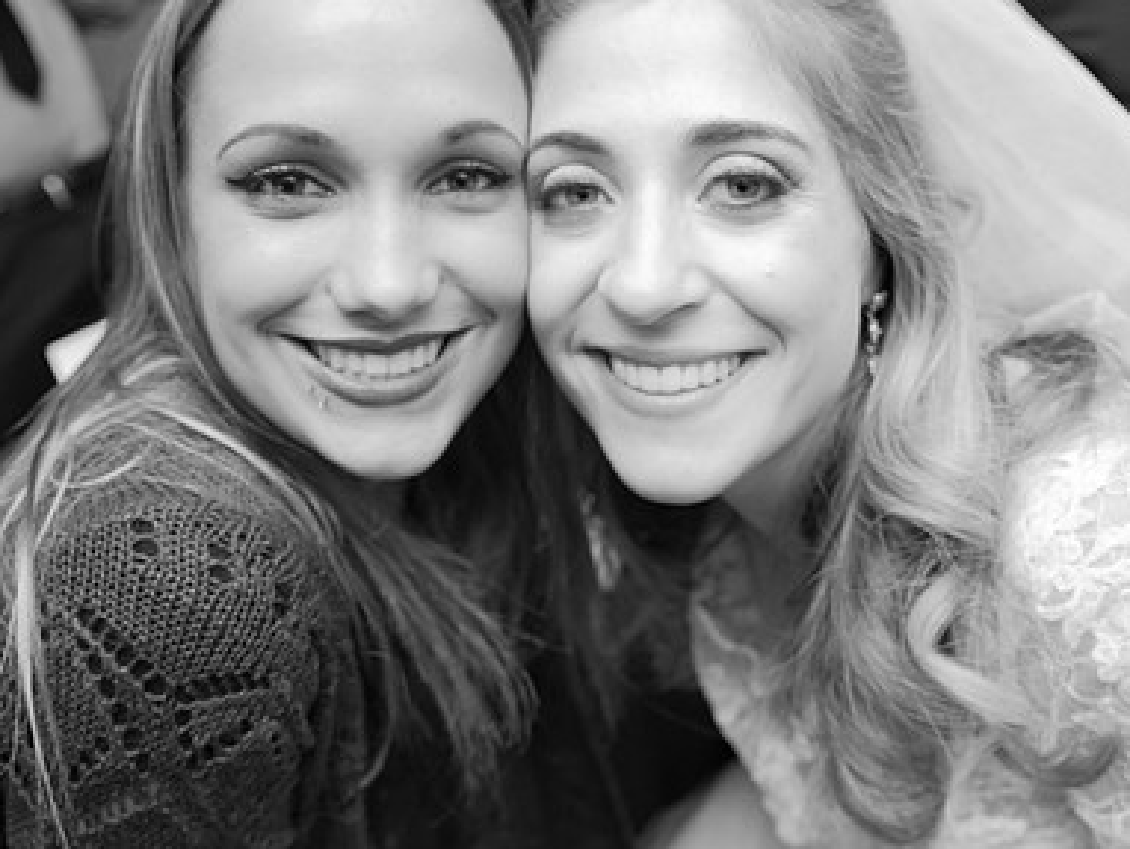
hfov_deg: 52.5
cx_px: 630
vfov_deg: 40.4
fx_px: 1143
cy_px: 312
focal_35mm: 35
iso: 2000
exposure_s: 1/160
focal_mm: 24
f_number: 4
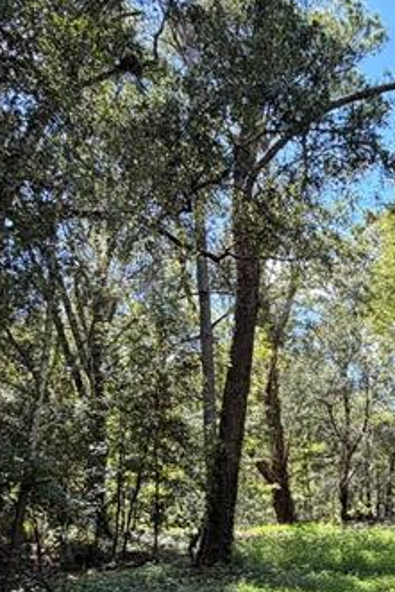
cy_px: 429
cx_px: 409
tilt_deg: +4.3
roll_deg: +1.2
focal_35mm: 45
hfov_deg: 27.8
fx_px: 740
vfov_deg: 42.5
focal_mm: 2.22
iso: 40
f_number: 2.2
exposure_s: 1/172
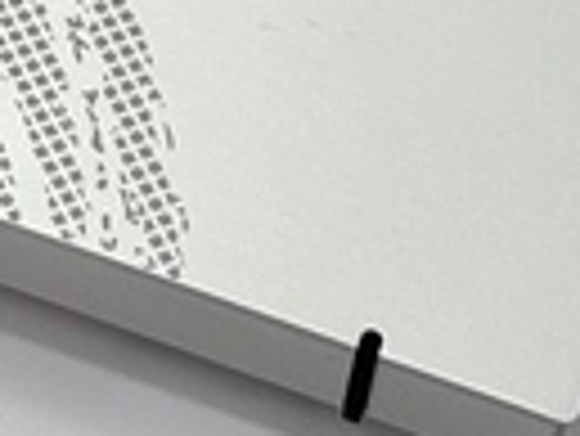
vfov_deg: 4.9
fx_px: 4981
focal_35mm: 297
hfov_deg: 6.5
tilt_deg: -46.2
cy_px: -683
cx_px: -418
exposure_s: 1/236
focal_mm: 6.76
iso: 64
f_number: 1.78
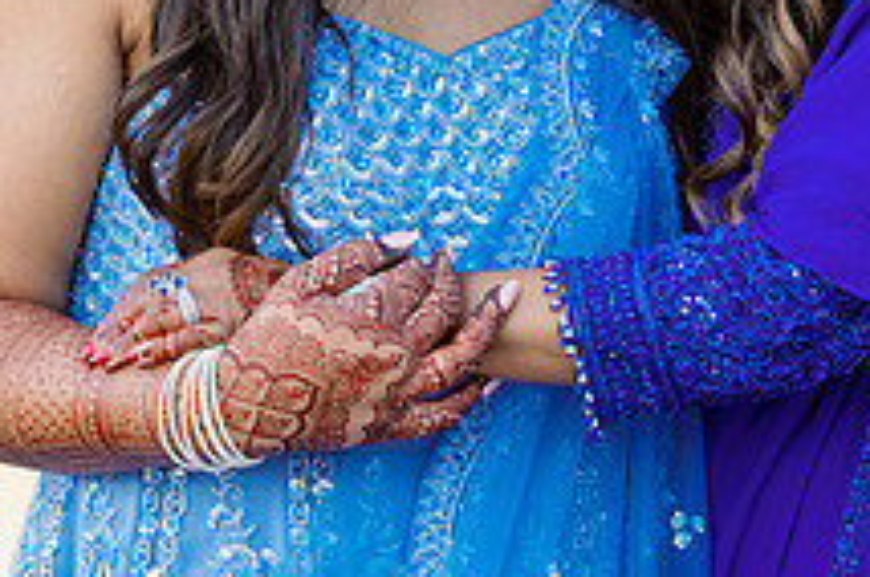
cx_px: 535
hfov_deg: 11.1
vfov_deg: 7.3
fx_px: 4464
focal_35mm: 185
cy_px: -214
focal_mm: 65
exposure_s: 1/400
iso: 100
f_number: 2.8
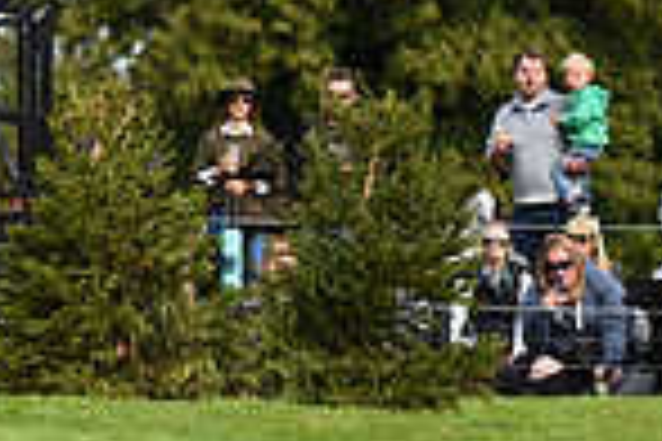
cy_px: -122
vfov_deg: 4.9
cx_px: -594
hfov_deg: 7.2
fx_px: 5093
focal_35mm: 277
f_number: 3.5
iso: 140
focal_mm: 70
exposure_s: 1/1250
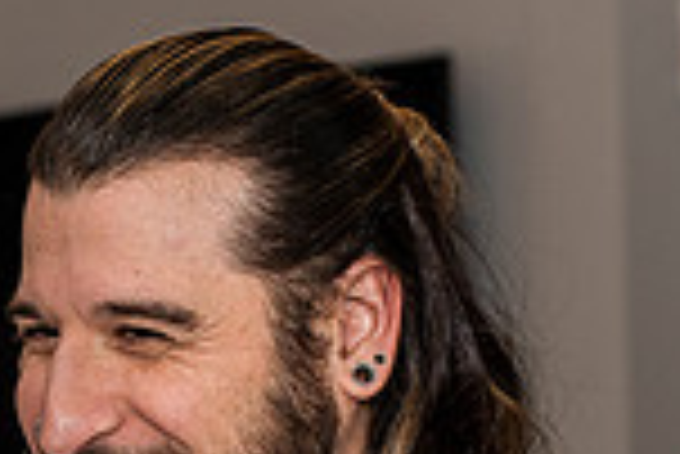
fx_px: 3725
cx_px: -153
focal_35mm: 197
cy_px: 575
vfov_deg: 6.9
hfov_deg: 10.3
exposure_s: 1/125
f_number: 4
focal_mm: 50
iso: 800
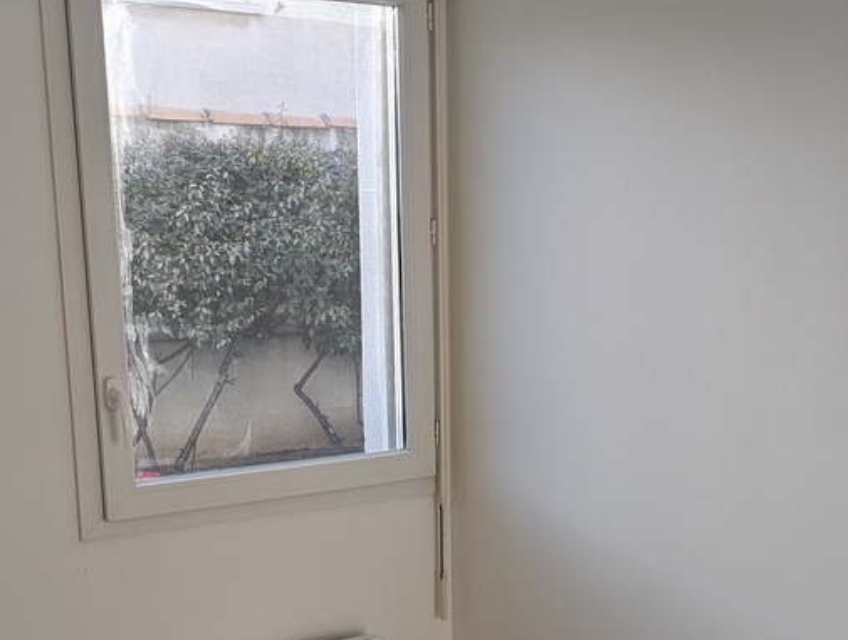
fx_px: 1399
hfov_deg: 33.7
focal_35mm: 57
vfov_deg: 25.1
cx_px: 468
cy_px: 561
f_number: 1.85
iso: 53
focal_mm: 6.81
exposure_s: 1/122
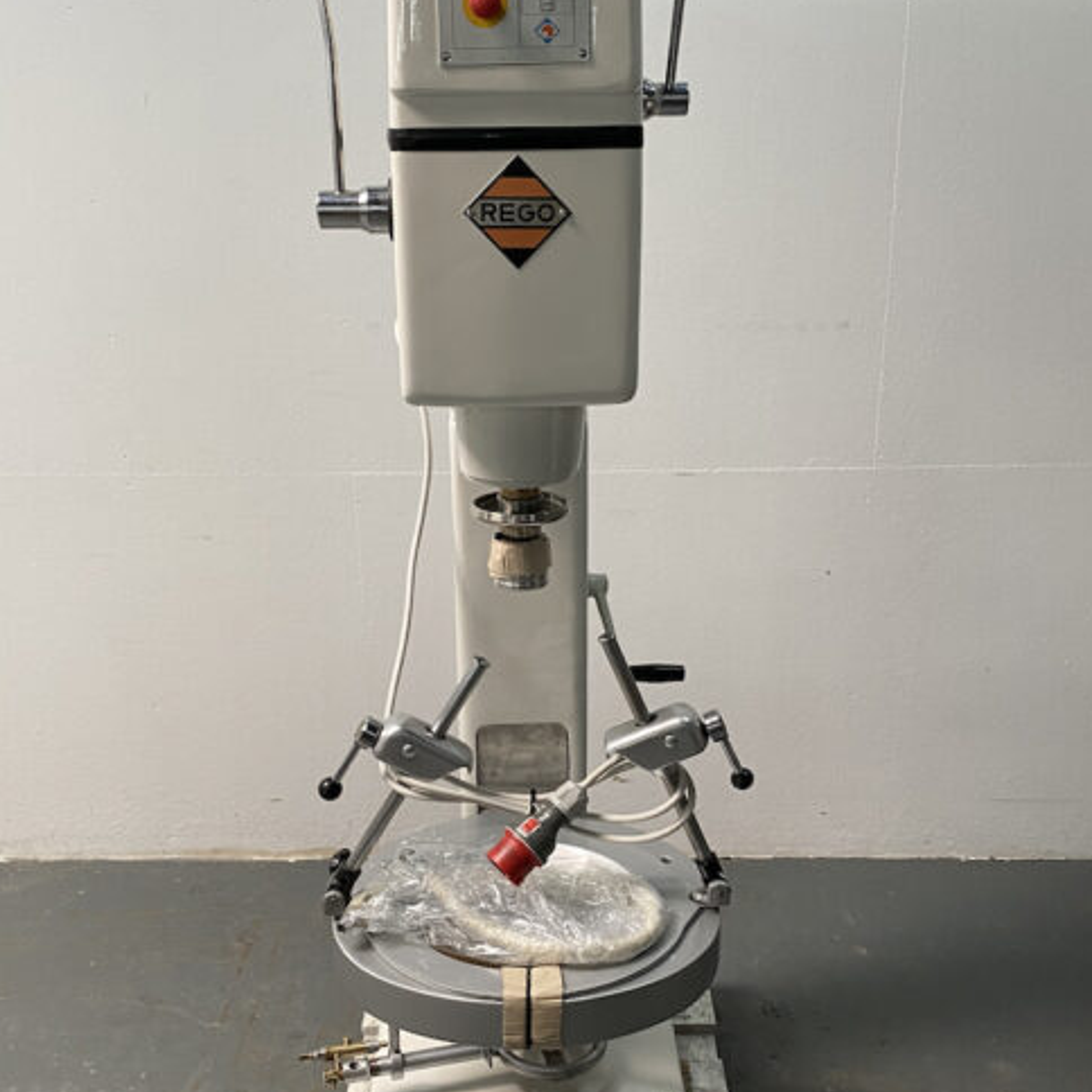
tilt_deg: -19.4
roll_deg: +0.8
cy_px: 620
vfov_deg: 43.8
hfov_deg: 43.9
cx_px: 532
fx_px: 1356
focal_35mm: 38
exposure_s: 1/50
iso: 100
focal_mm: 4.25
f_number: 1.8
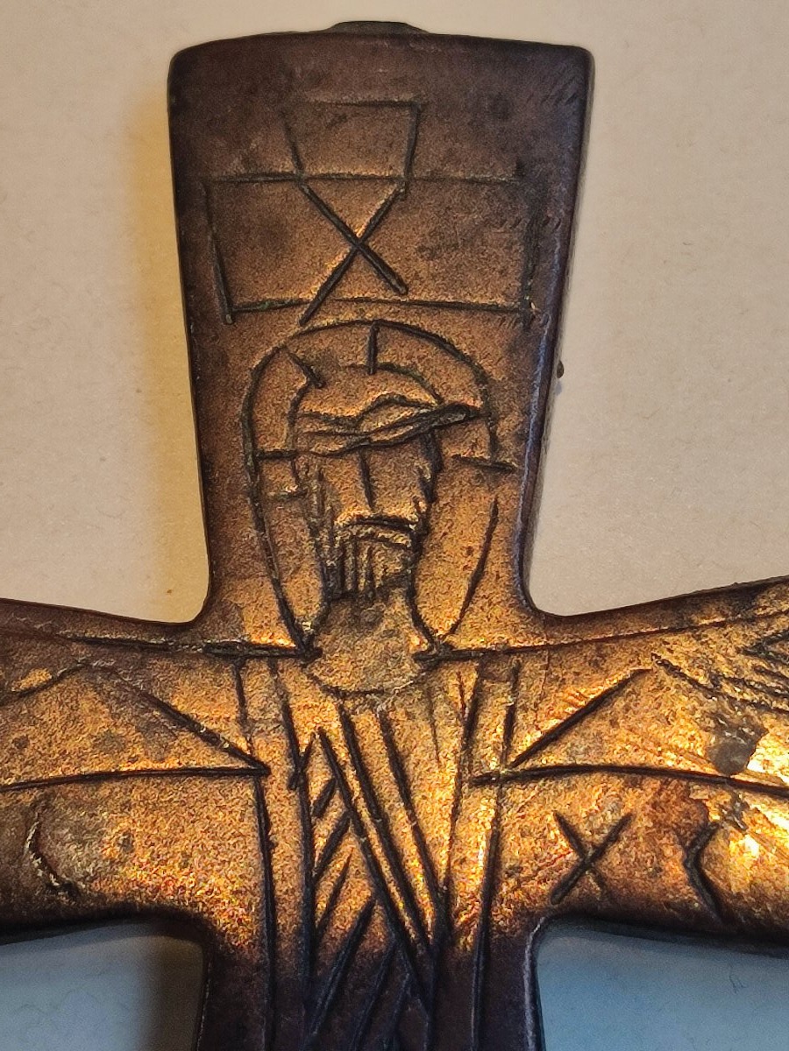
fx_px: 760
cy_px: 526
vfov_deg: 69.4
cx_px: 394
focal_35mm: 25
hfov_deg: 54.9
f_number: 1.9
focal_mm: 6.04
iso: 113
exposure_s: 1/50
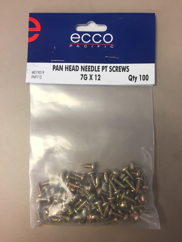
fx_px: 203
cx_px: 91
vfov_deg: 61.7
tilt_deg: -84.6
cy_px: 121
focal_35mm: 29
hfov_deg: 48.2
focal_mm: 4.15
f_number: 2.2
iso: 64
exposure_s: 1/33
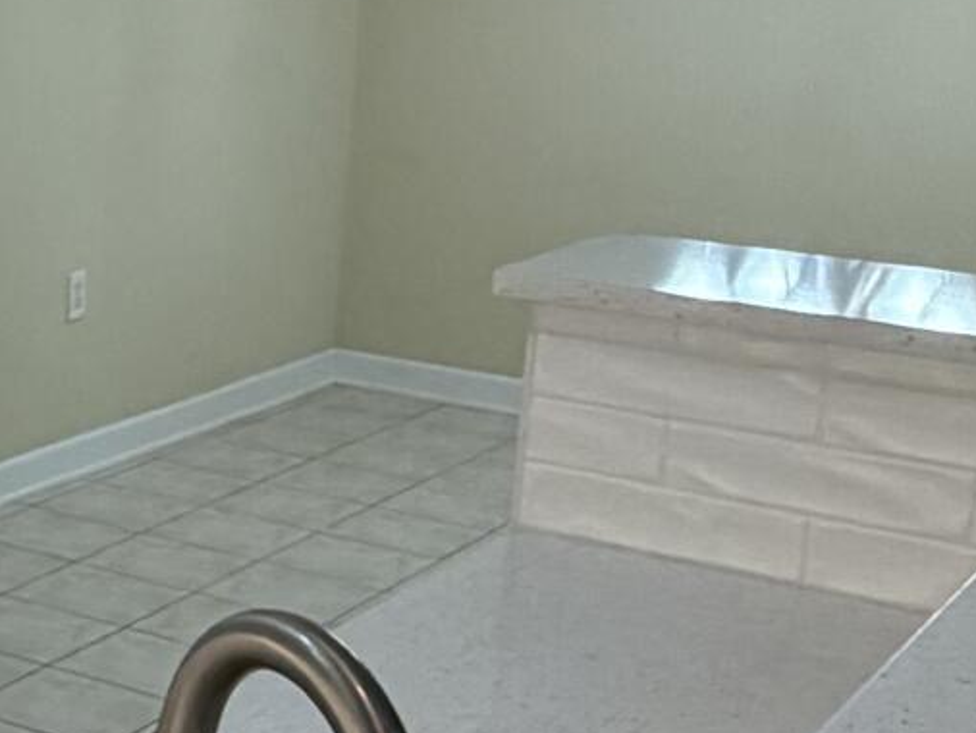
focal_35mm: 83
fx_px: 2341
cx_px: -195
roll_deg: -1.1
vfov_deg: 17.8
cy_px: 289
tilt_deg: -11.5
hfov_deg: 21.8
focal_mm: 2.22
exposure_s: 1/120
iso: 200
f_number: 2.2
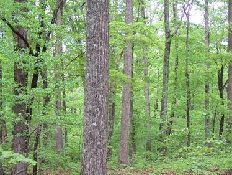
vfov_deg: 22.5
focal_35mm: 65
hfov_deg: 29.6
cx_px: 151
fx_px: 436
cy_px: 118
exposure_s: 1/90
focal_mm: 6.3
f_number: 2.8
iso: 80
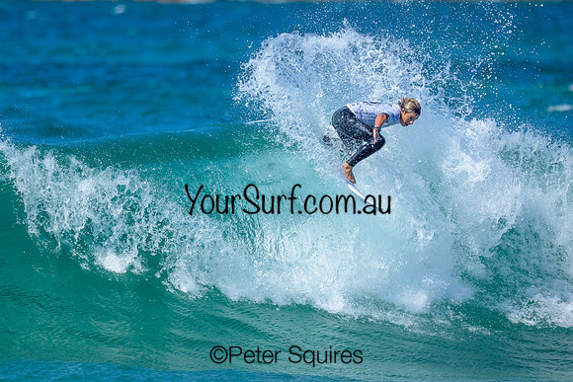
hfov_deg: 1.9
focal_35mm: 1098
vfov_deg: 1.3
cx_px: 180
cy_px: 192
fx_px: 17482
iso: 360
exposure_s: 1/2000
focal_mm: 800
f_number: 6.3
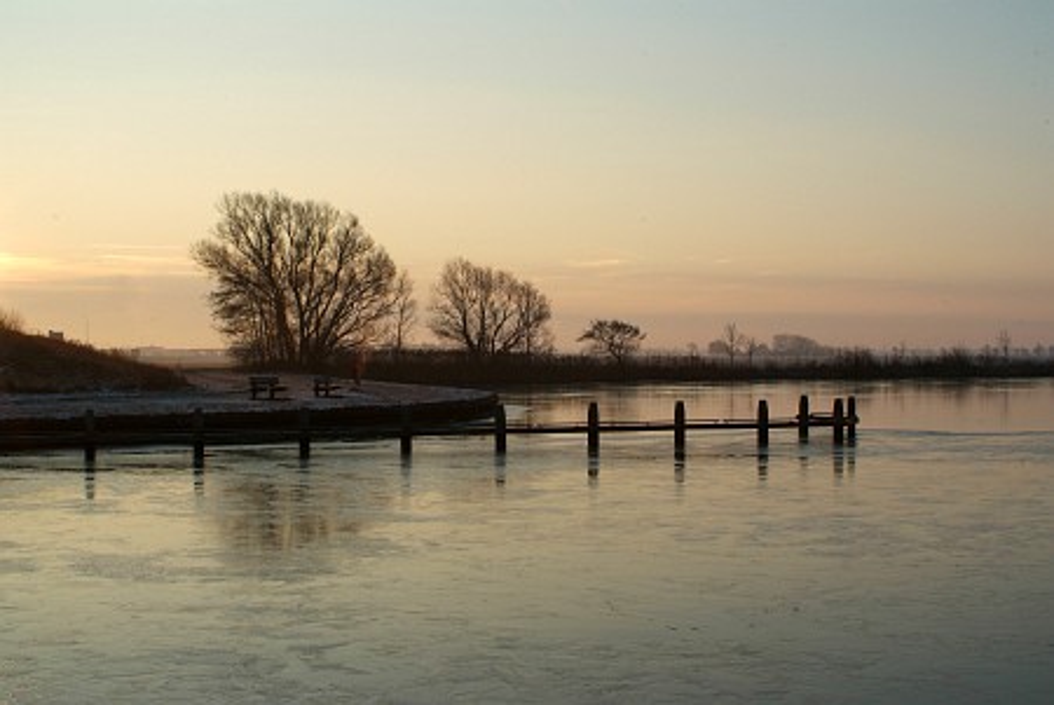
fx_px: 1553
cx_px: 527
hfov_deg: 37.5
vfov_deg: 25.6
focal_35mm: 53
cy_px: 352
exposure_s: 1/350
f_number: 11
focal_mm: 35
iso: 400
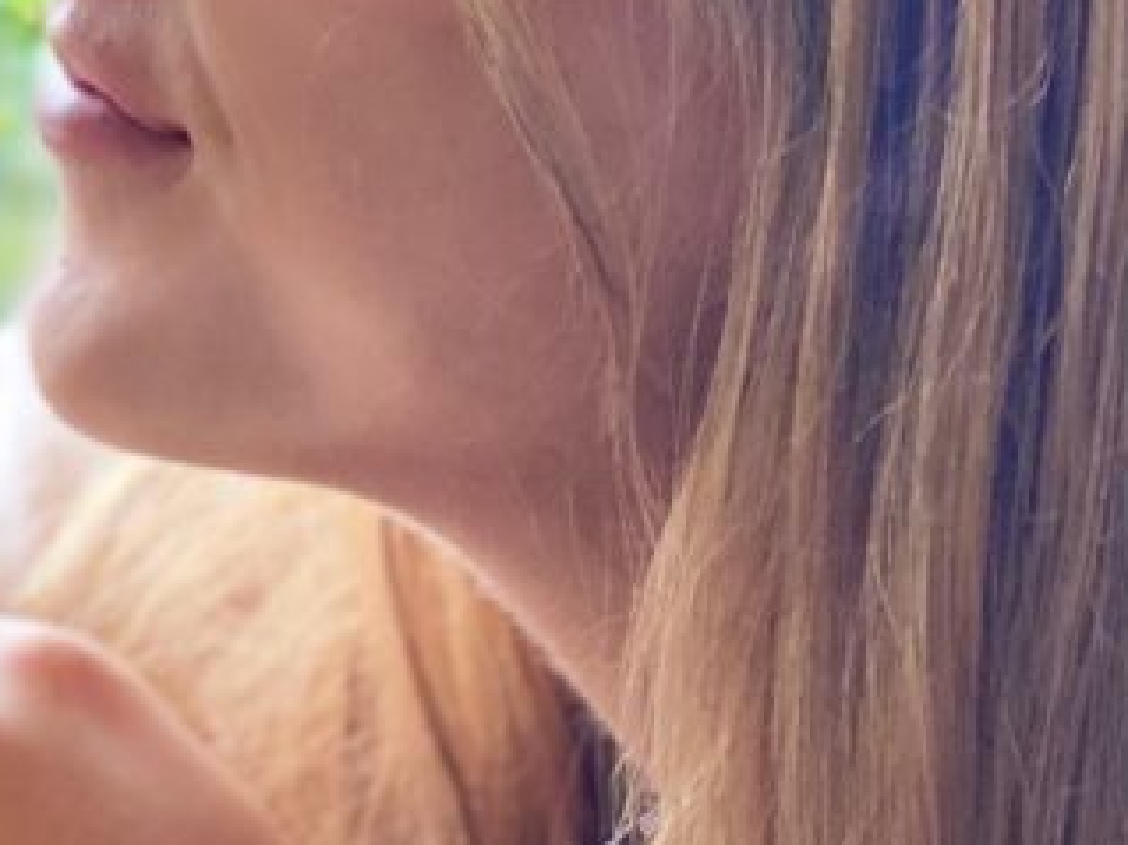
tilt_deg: -10.3
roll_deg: +0.6
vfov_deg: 8.8
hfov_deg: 11.6
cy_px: 18
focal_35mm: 167
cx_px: -180
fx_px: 5440
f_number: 2
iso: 125
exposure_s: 1/122
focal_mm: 6
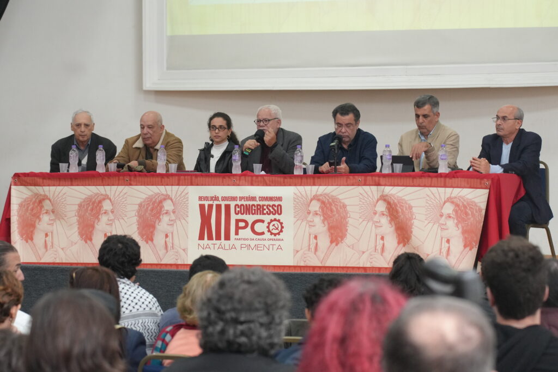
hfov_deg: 18.3
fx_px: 1736
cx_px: 279
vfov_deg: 12.2
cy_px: 186
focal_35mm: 112
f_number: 4
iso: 2500
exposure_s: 1/160
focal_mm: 75
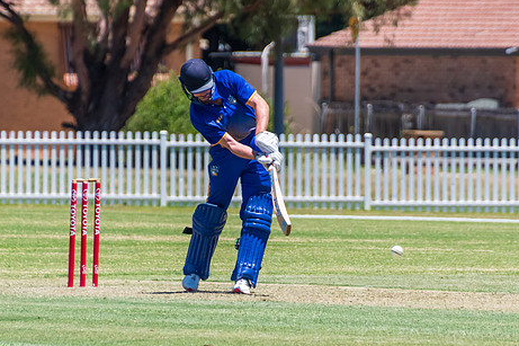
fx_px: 14440
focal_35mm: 1002
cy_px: 189
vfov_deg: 1.4
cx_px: 236
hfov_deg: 2.1
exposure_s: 1/2000
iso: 400
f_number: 6.3
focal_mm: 400
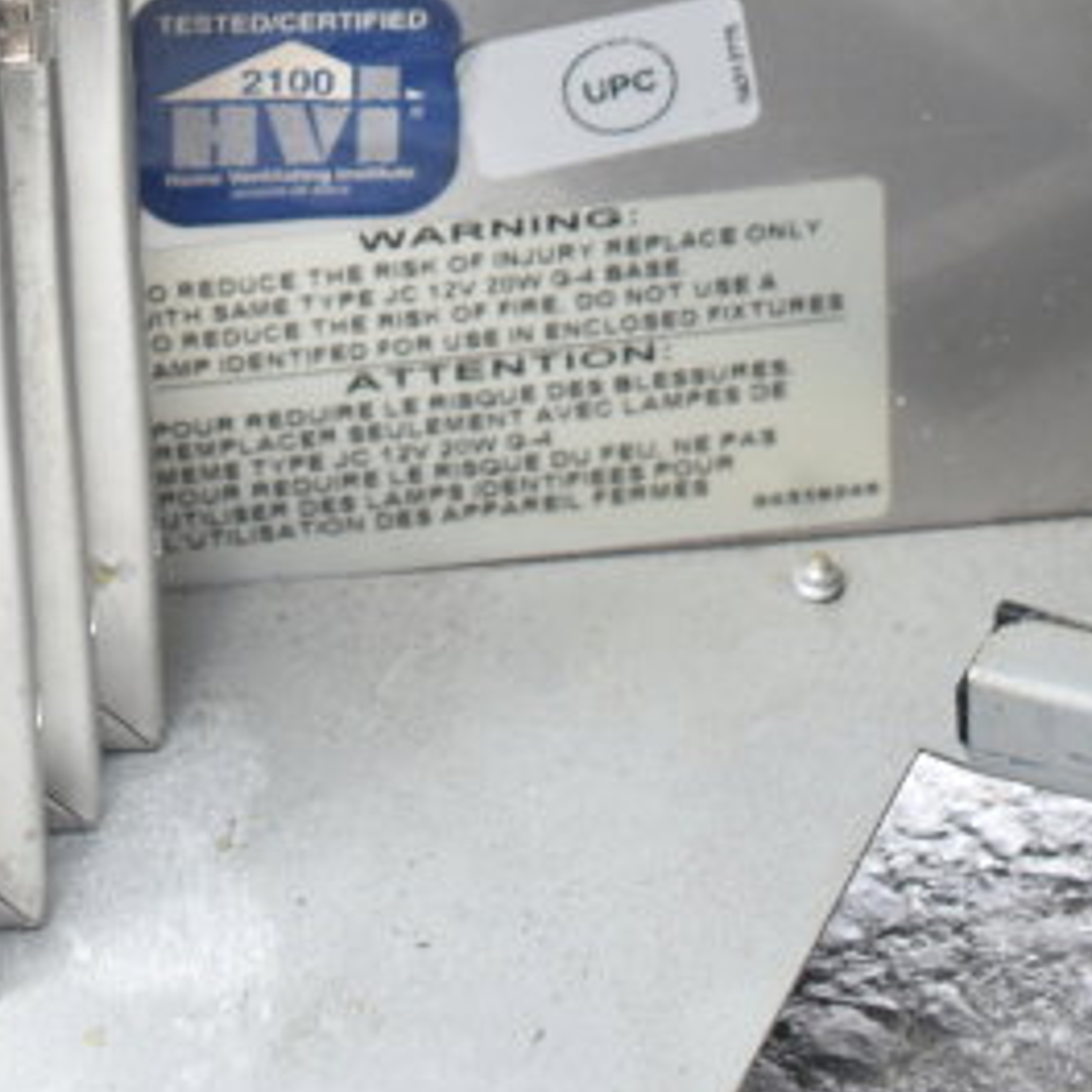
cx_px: 484
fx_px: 4104
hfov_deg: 15.2
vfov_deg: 13.9
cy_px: -701
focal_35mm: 115
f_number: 4
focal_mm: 26
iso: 200
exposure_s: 1/50
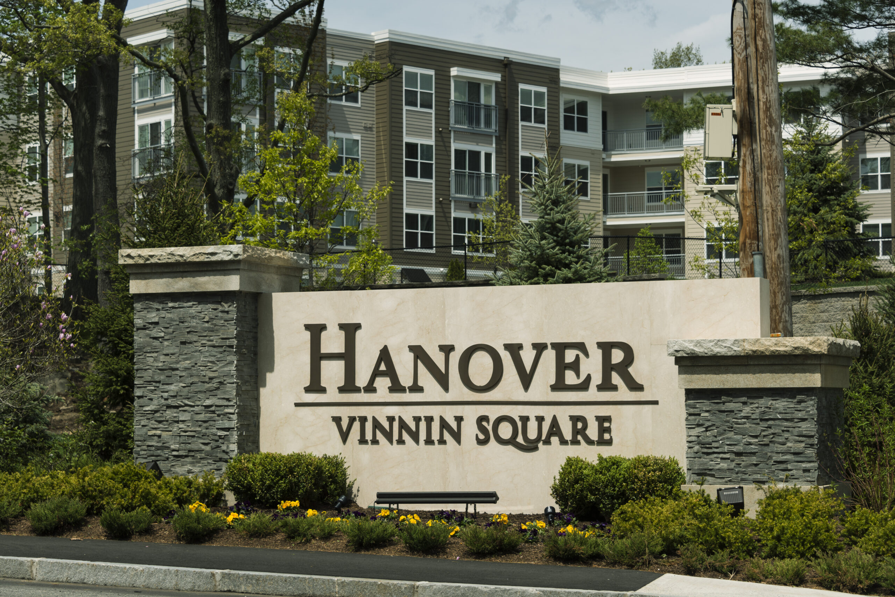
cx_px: 448
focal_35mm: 78
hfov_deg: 26.0
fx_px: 1940
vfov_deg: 17.5
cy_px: 298
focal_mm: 78
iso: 100
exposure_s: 1/500
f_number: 7.1
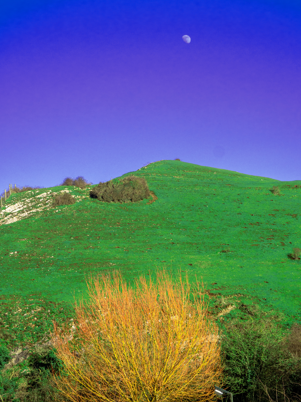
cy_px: 210
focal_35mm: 88
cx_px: 156
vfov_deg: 22.3
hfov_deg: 16.8
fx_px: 1020
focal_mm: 42
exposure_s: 1/400
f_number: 10
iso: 200
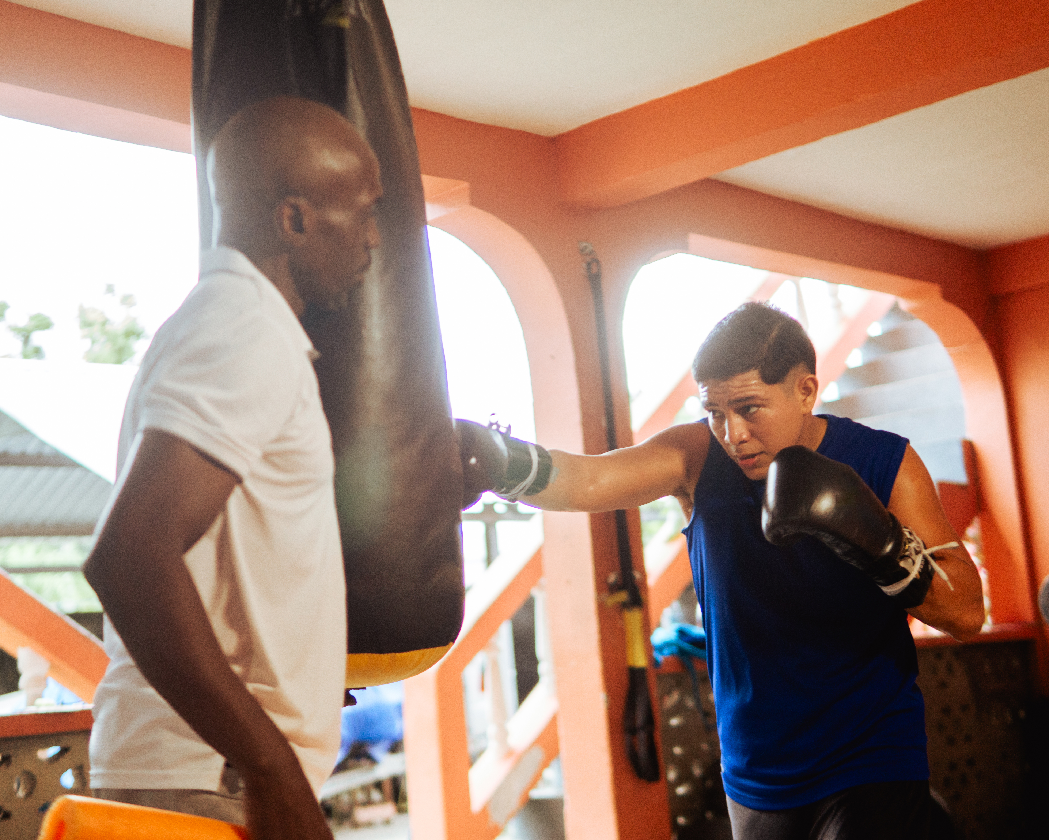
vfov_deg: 29.7
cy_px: 421
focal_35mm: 51
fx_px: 1583
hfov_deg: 36.7
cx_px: 513
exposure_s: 1/250
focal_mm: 30
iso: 400
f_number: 1.4
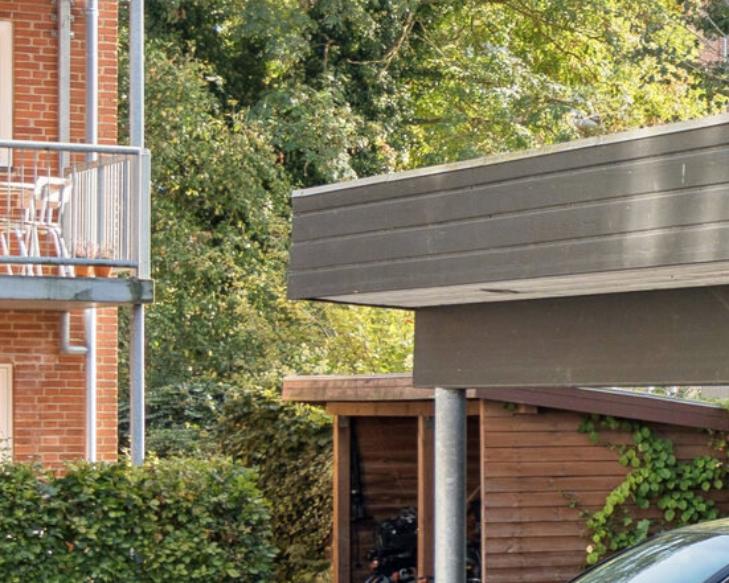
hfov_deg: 12.0
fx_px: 3086
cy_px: 526
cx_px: 1458
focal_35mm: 143
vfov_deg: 10.7
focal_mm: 28
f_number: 4
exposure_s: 1/200
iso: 160
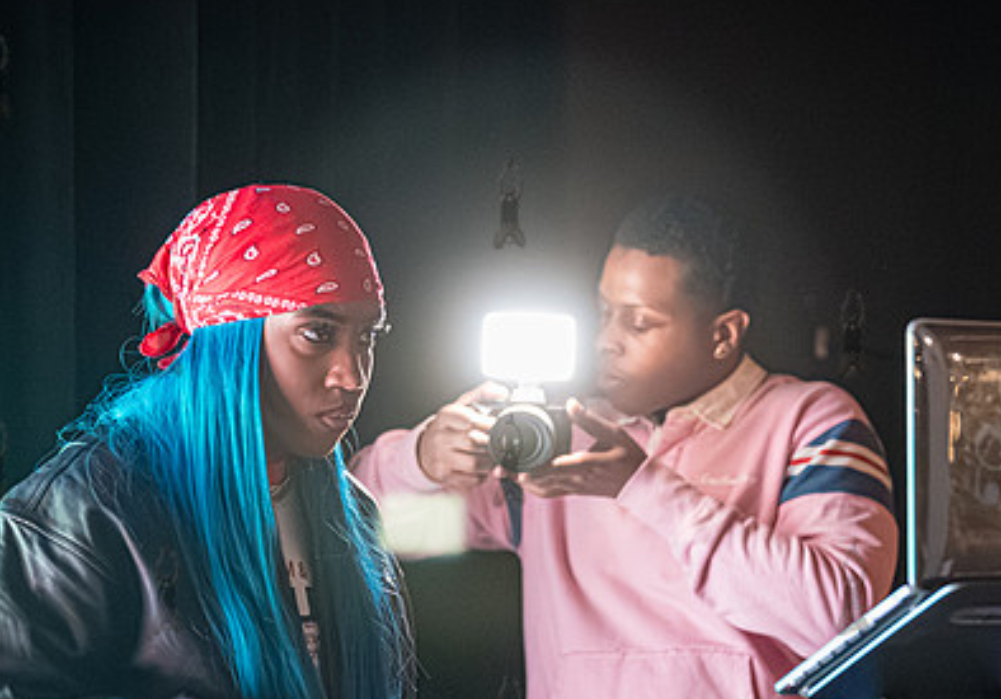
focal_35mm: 124
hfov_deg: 16.3
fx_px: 3498
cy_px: 430
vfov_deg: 11.4
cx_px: 482
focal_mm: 73
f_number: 2.8
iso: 16000
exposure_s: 1/250
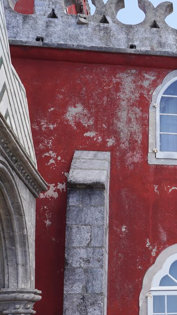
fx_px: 618
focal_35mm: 74
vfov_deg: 28.0
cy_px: 257
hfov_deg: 14.1
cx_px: 335
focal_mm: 24
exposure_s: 1/100
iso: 100
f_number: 8
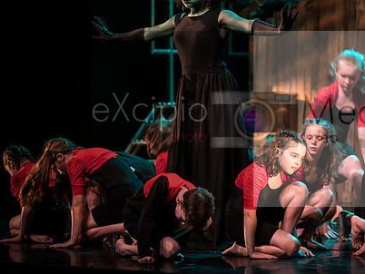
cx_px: 263
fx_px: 1635
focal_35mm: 155
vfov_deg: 9.6
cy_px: 104
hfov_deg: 12.7
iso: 2500
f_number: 2.8
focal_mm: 108
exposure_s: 1/60
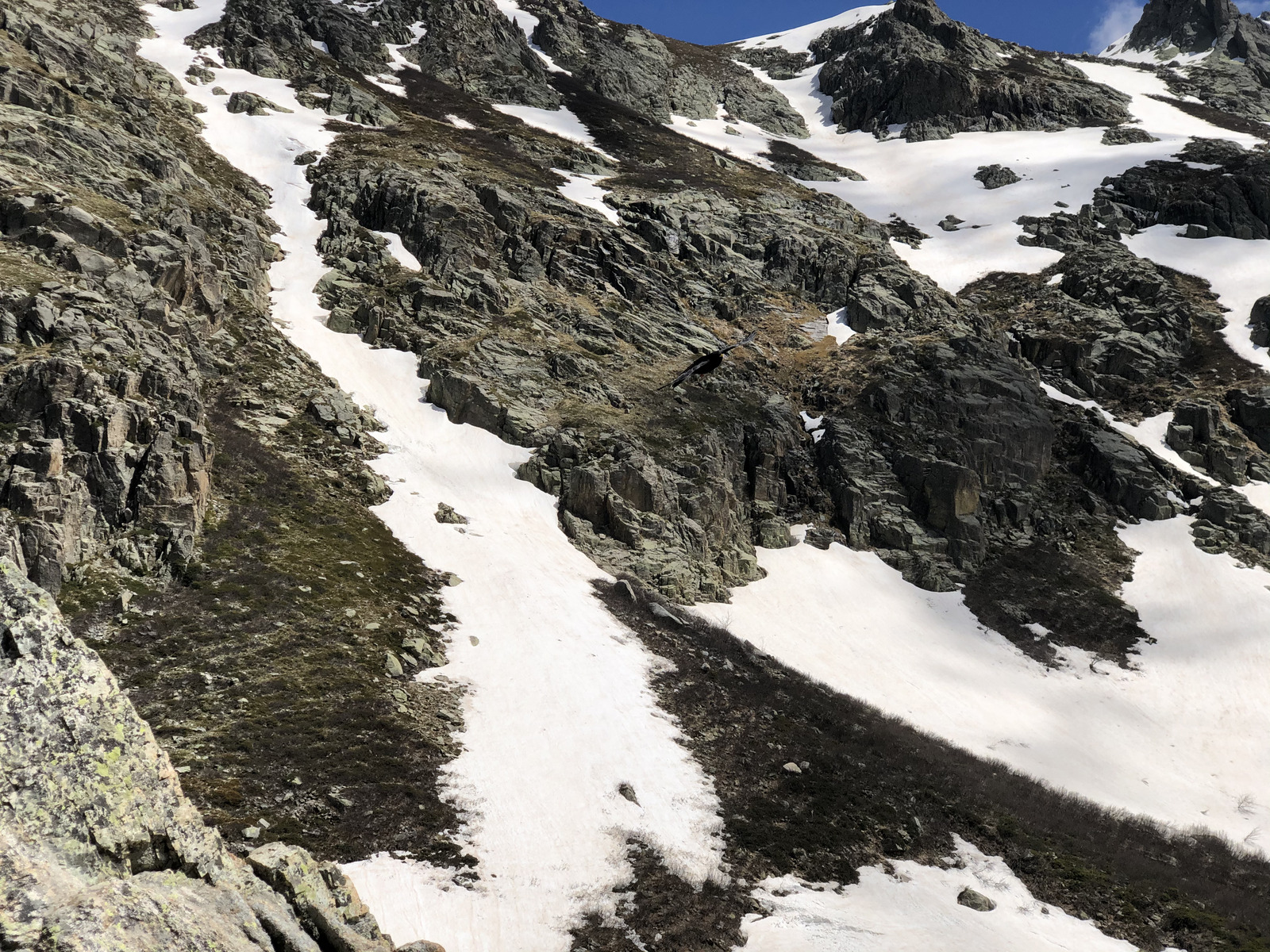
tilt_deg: +14.1
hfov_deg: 36.8
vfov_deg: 28.0
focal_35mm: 52
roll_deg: +1.5
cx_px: 635
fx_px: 1908
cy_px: 476
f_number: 2.4
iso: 16
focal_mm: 6
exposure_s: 1/2525
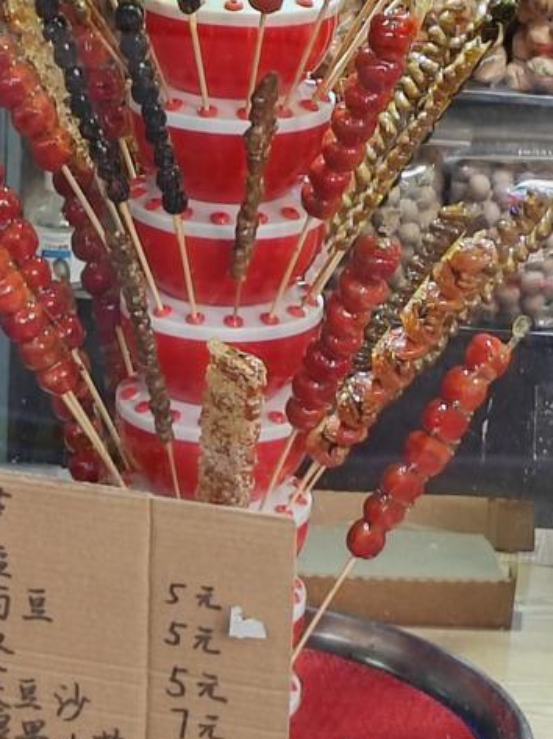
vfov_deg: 11.0
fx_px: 3839
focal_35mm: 180
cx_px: 245
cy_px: 295
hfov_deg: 8.2
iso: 100
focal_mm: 5.52
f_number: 1.9
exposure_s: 1/100
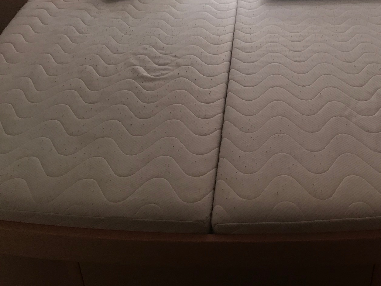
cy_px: 87
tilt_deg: -29.6
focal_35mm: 45
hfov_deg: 41.6
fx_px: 495
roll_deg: -0.9
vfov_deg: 31.8
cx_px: 252
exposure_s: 1/20
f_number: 1.8
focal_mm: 3.99
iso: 32
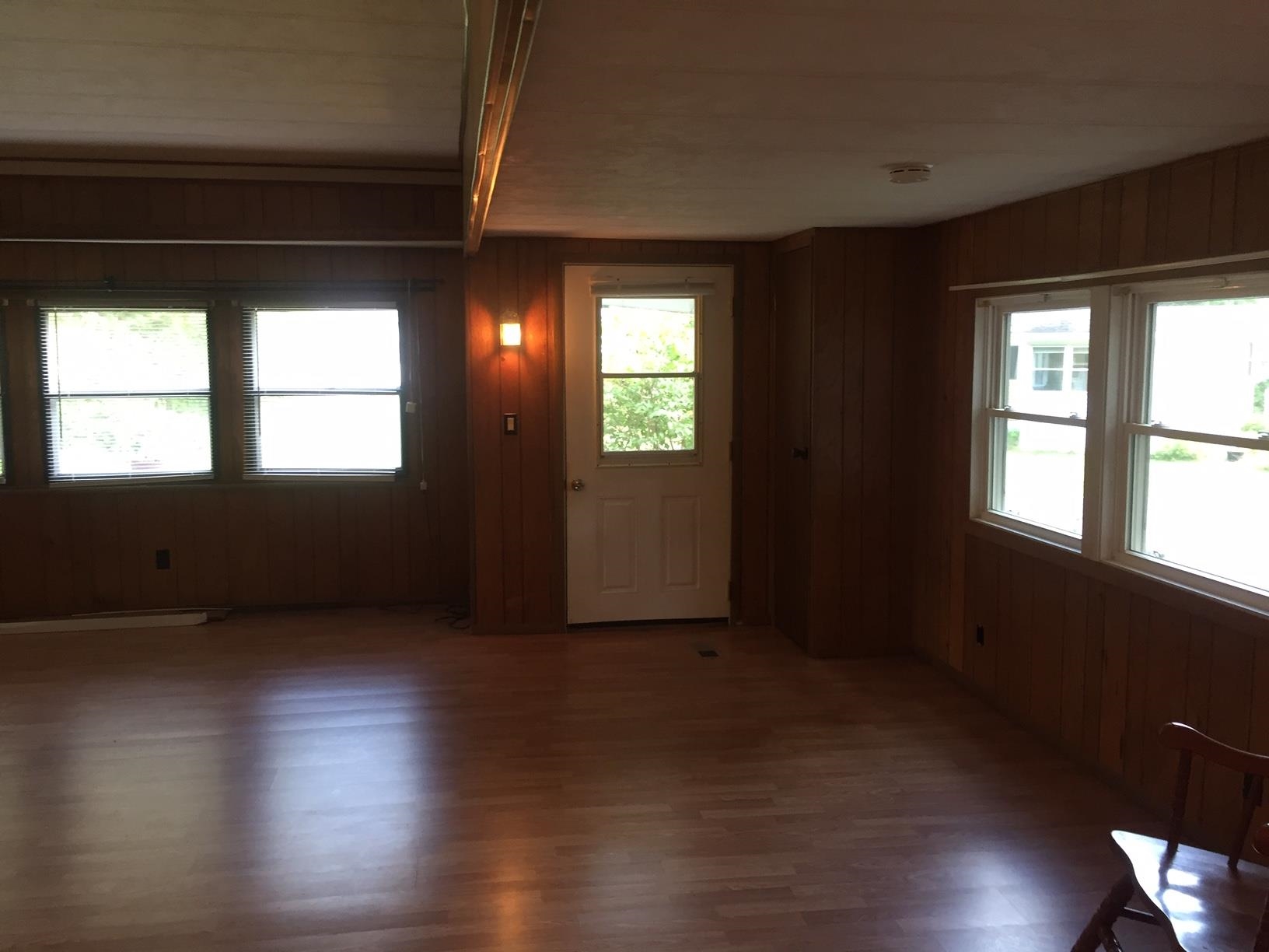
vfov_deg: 48.2
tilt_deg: -7.4
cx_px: 634
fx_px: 1063
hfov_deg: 61.7
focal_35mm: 29
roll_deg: +0.1
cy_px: 476
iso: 80
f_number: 2.2
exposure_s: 1/30
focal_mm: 4.15
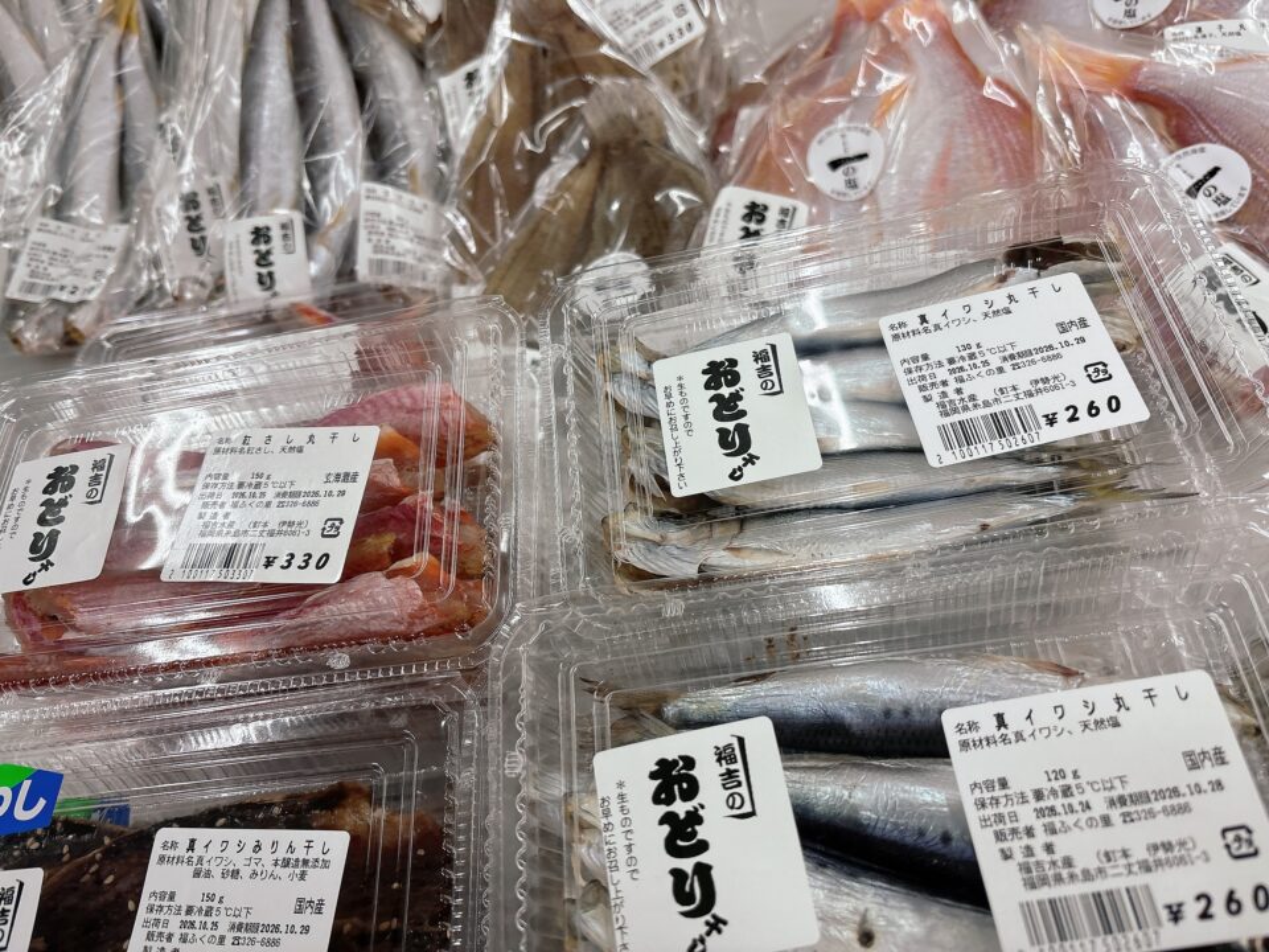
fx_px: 953
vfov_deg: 53.1
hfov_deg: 67.3
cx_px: 634
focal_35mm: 26
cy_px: 476
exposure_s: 1/120
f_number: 1.6
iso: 100
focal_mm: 5.96
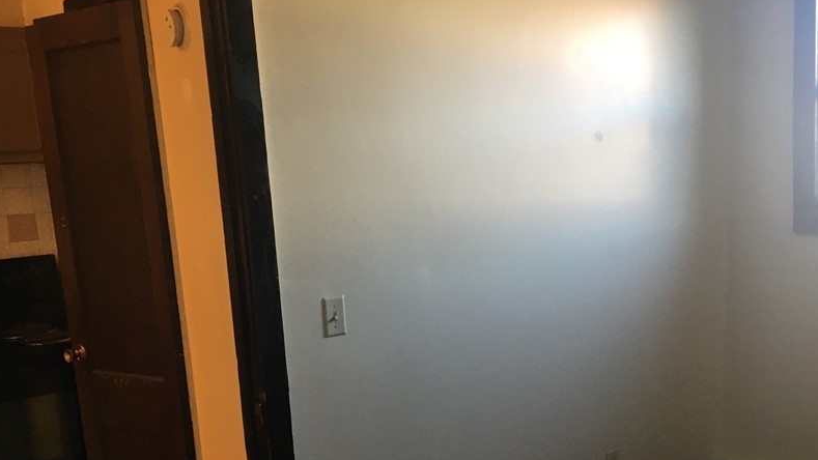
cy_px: 321
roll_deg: +3.1
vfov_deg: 28.7
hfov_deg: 49.2
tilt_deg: -7.0
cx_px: 475
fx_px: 889
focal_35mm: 41
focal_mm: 4.15
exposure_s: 1/30
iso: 50
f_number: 2.2
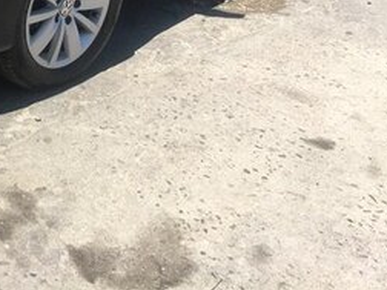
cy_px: -88
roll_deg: -4.7
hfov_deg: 24.1
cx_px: -31
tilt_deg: -19.5
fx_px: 850
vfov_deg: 18.1
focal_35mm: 76
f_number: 2.2
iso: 25
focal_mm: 4.15
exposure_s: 1/1026
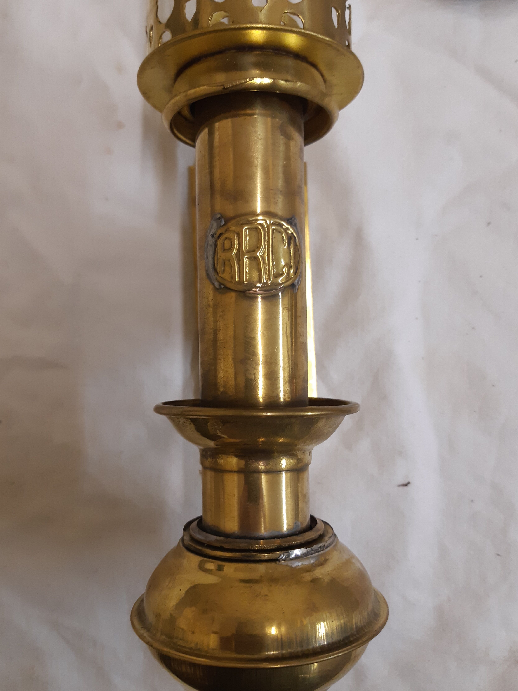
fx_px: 539
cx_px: 256
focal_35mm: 27
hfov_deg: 51.4
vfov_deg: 65.3
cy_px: 341
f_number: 1.7
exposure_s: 1/50
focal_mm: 3.92
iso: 125
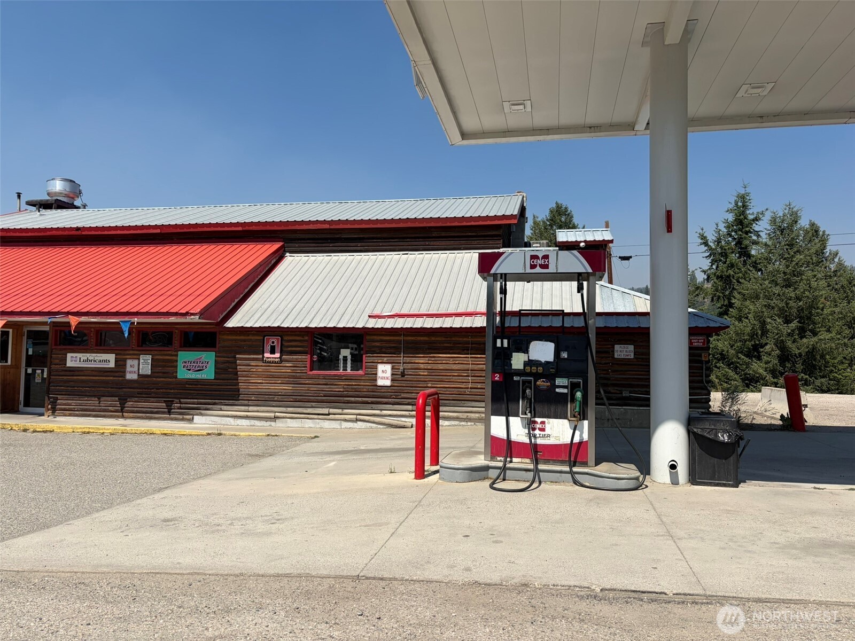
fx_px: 642
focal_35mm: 26
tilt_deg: +4.7
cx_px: 428
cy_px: 320
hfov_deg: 67.3
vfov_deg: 53.1
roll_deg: -0.4
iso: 50
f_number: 1.6
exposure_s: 1/4065
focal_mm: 5.96
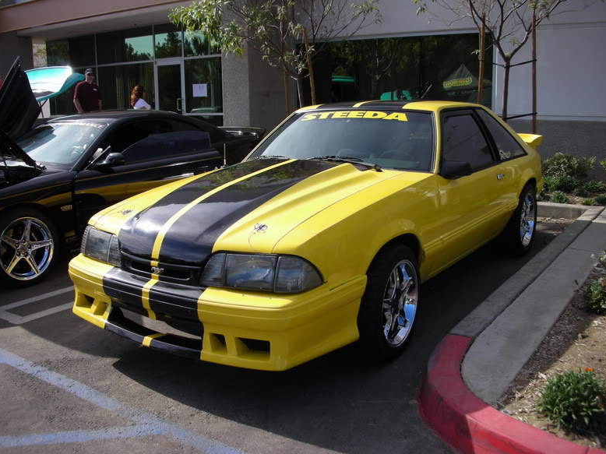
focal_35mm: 36
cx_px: 298
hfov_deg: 51.4
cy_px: 227
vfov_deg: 39.6
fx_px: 630
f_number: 3
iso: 50
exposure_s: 1/428
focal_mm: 5.8
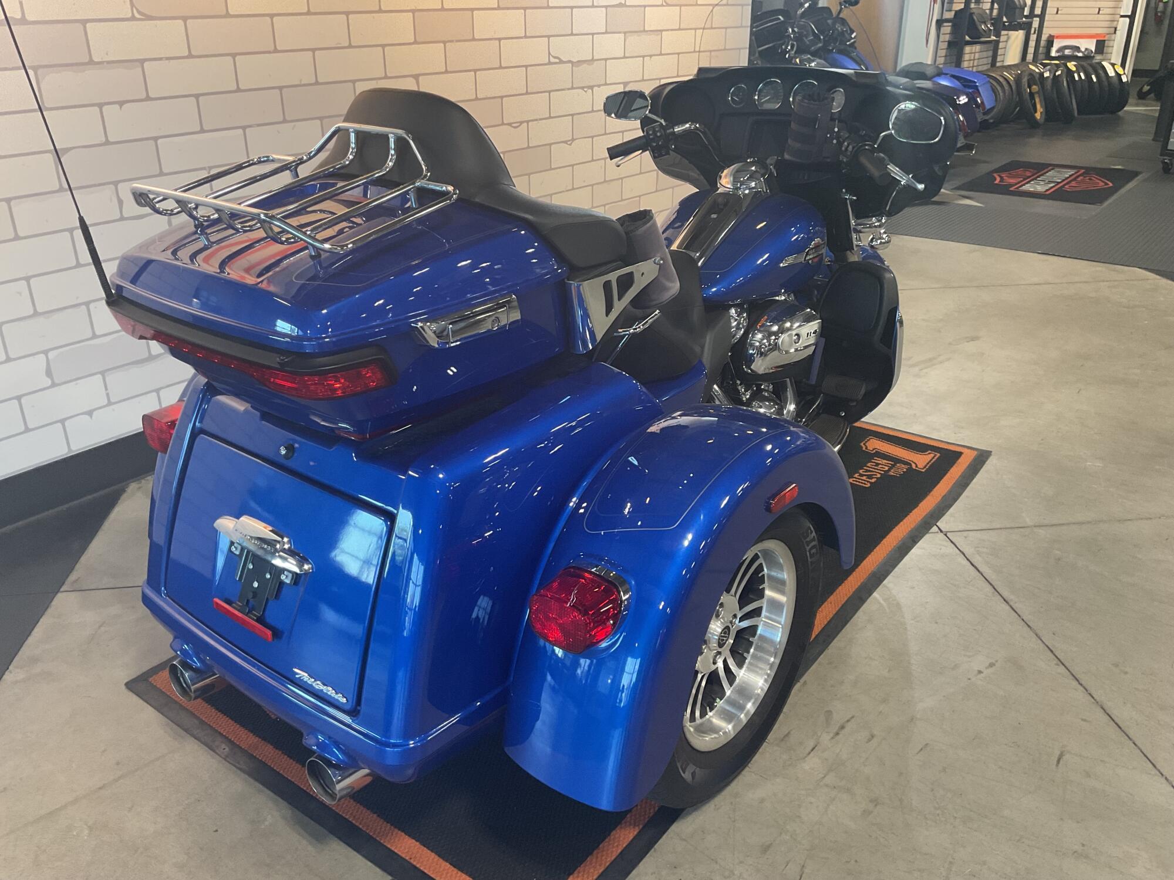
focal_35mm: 29
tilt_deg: -25.2
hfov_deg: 61.7
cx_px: 587
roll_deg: +1.3
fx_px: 984
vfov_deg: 48.2
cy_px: 440
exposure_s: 1/60
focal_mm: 3
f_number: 1.8
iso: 100
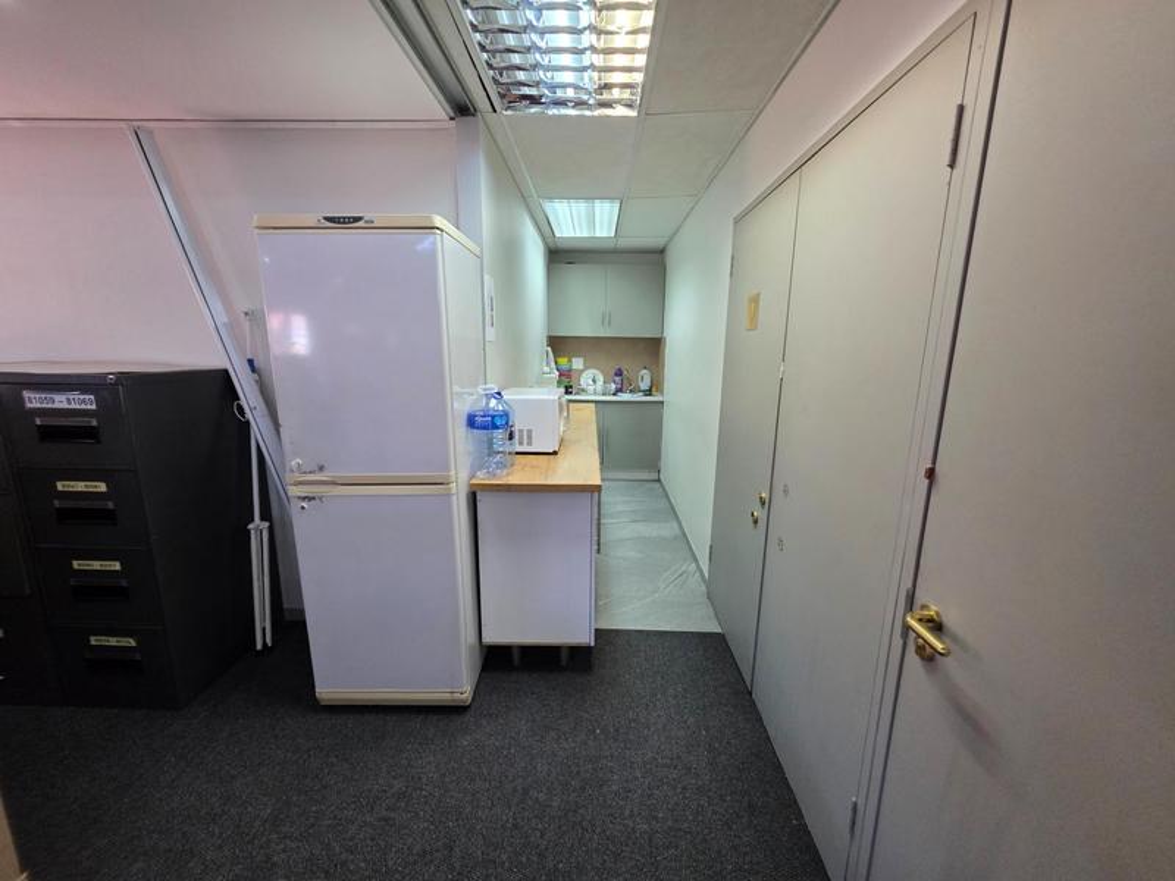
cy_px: 440
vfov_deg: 89.9
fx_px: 441
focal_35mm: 13
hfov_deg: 106.2
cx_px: 588
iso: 250
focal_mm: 2.2
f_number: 1.9
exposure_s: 1/100
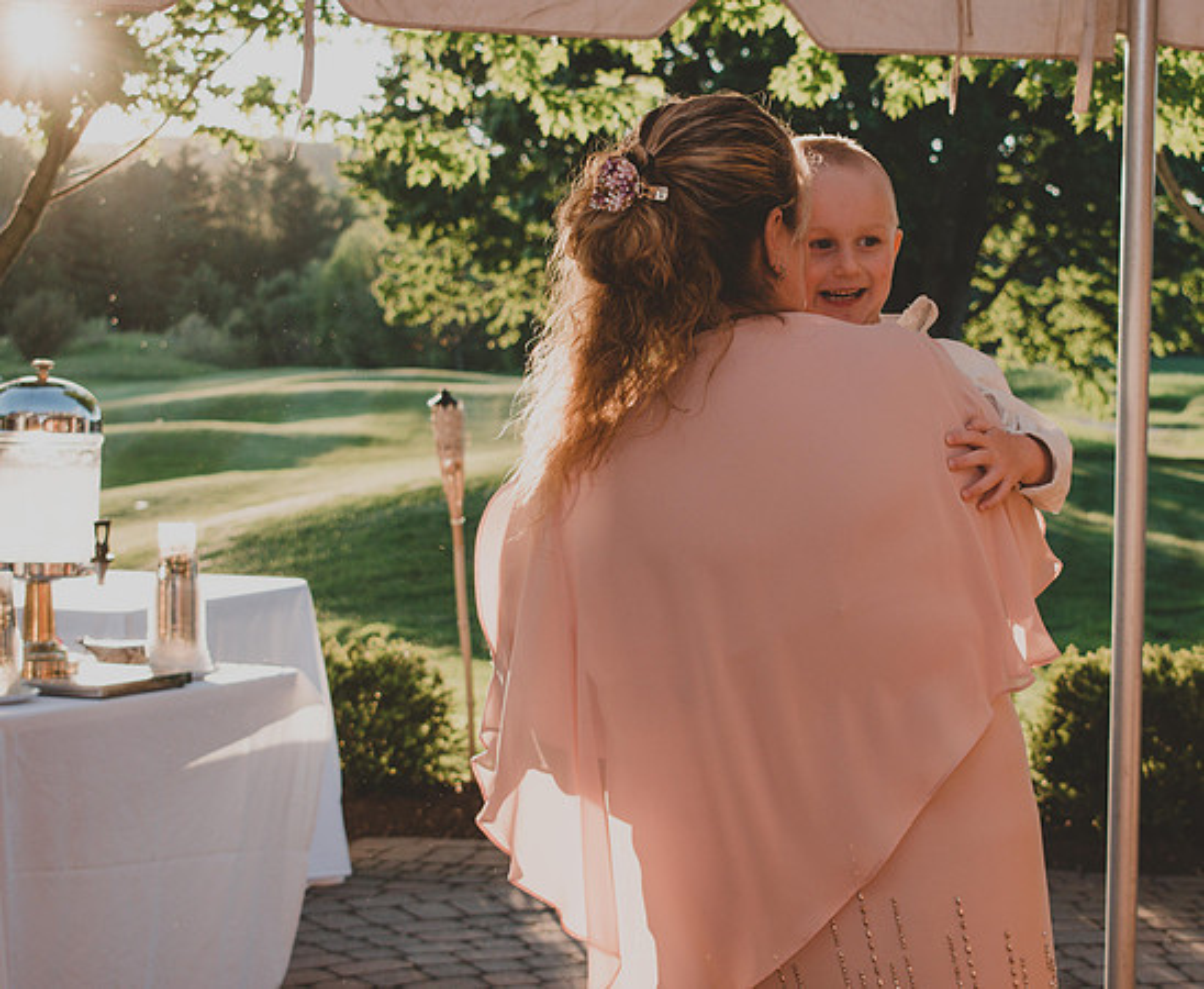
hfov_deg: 22.9
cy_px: 494
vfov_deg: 18.9
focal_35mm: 82
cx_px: 742
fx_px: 2968
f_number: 6.3
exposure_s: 1/160
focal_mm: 48
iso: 100
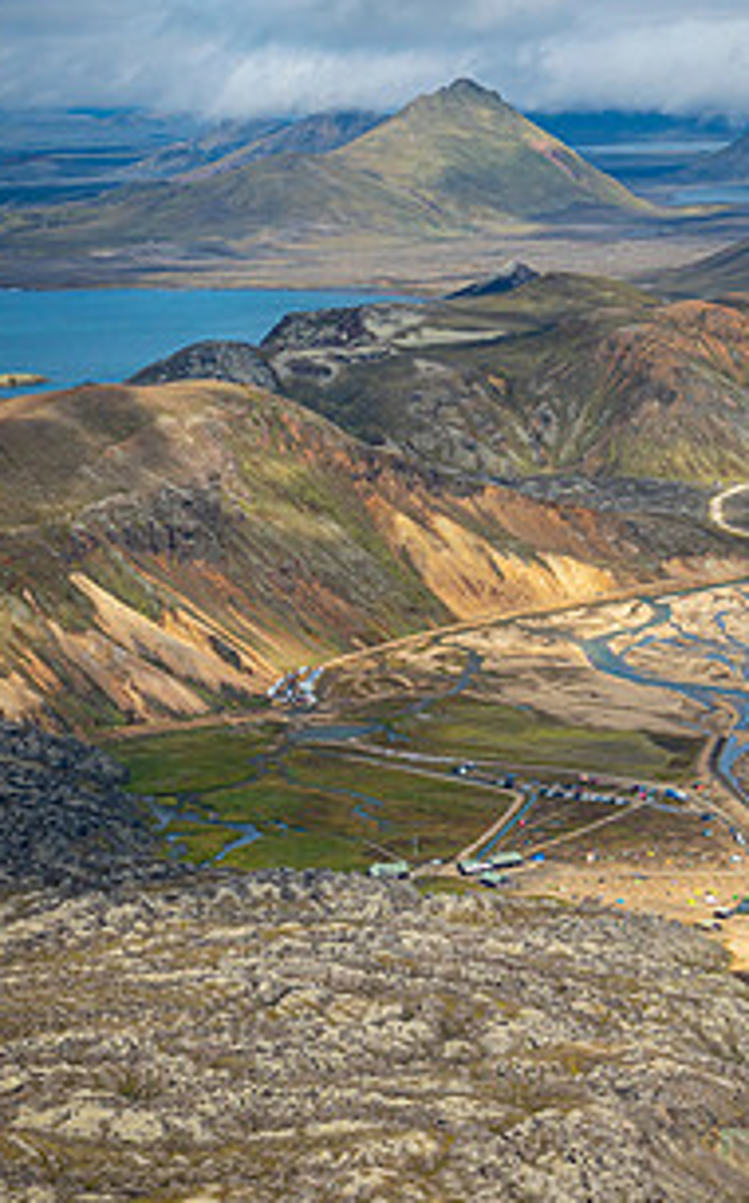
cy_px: 597
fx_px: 3765
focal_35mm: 115
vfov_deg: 18.1
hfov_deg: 11.3
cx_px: 571
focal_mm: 48
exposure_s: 1/200
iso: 200
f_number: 9
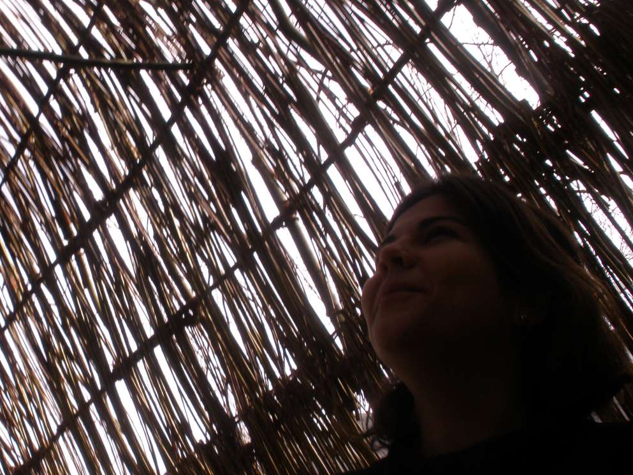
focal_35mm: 58
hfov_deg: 32.5
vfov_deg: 25.2
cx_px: 143
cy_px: 259
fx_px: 1061
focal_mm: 6.3
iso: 80
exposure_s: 1/125
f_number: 5.6
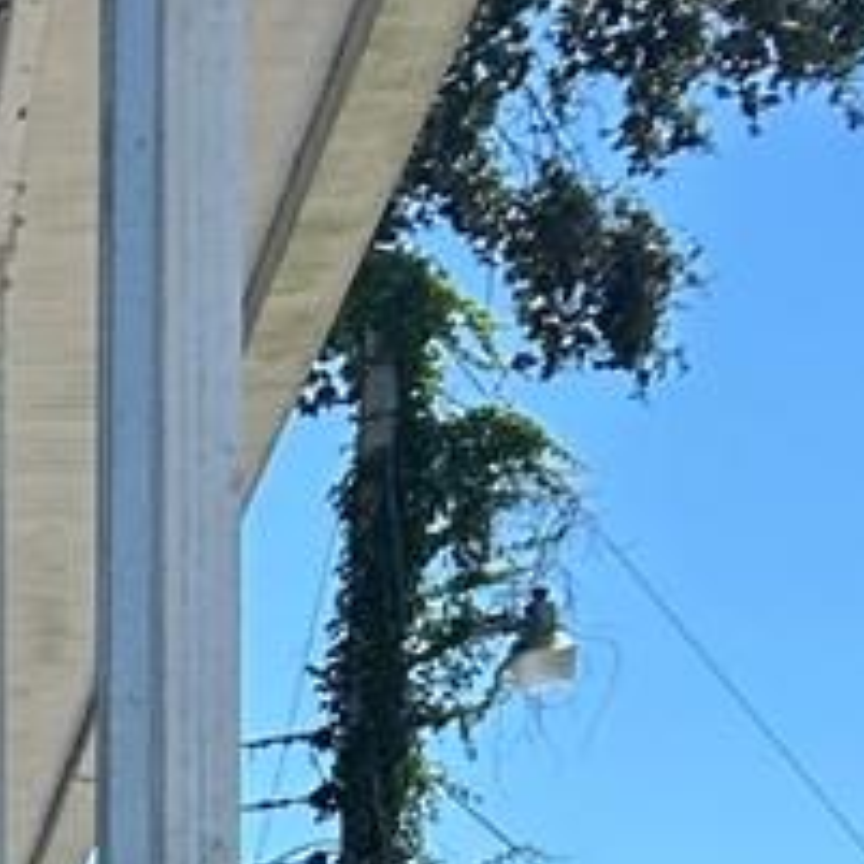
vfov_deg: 8.8
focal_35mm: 183
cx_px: -1792
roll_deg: -0.2
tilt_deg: -3.8
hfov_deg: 8.1
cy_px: 1982
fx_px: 5168
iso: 50
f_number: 1.5
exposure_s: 1/2571
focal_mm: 5.7
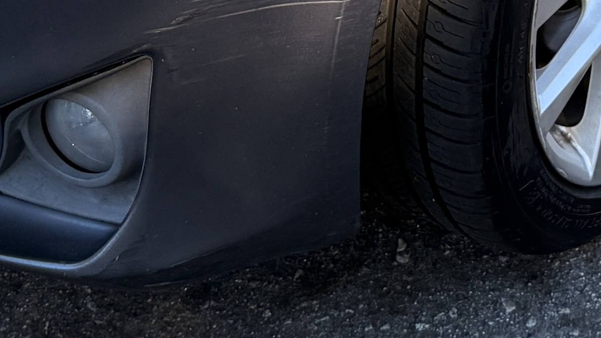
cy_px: -499
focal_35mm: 123
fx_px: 1960
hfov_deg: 17.1
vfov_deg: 8.8
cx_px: 574
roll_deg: -6.6
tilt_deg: -19.6
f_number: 1.78
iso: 100
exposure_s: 1/909
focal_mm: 6.76
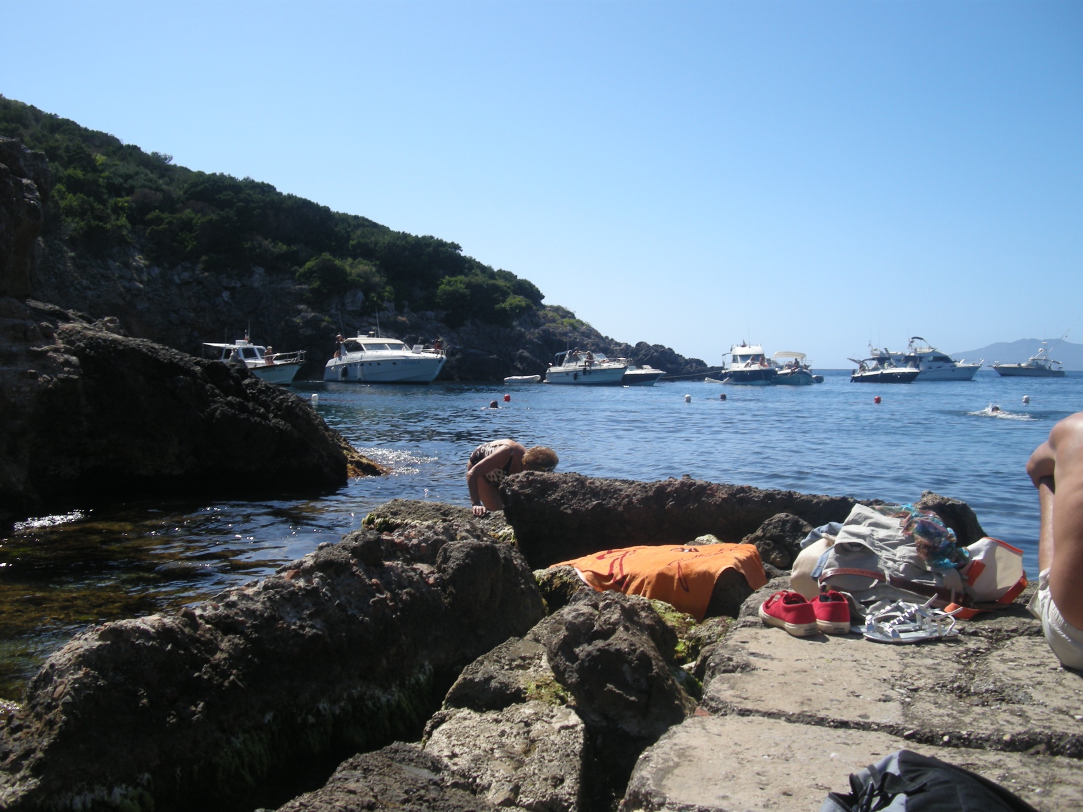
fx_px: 1158
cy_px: 406
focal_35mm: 37
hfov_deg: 50.1
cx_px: 542
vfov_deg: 38.7
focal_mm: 7.9
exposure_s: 1/135
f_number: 8
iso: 64
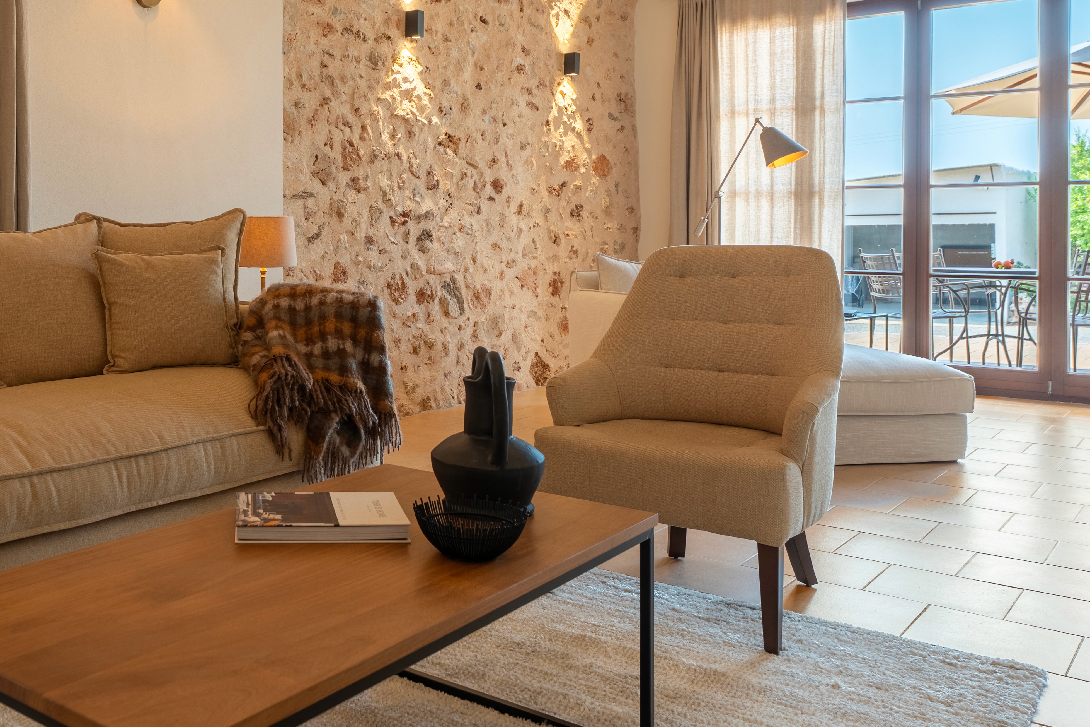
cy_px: 263
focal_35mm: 34
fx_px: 1040
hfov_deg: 52.5
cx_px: 255
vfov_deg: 38.2
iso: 200
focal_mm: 19.2
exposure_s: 1/200
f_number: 7.1
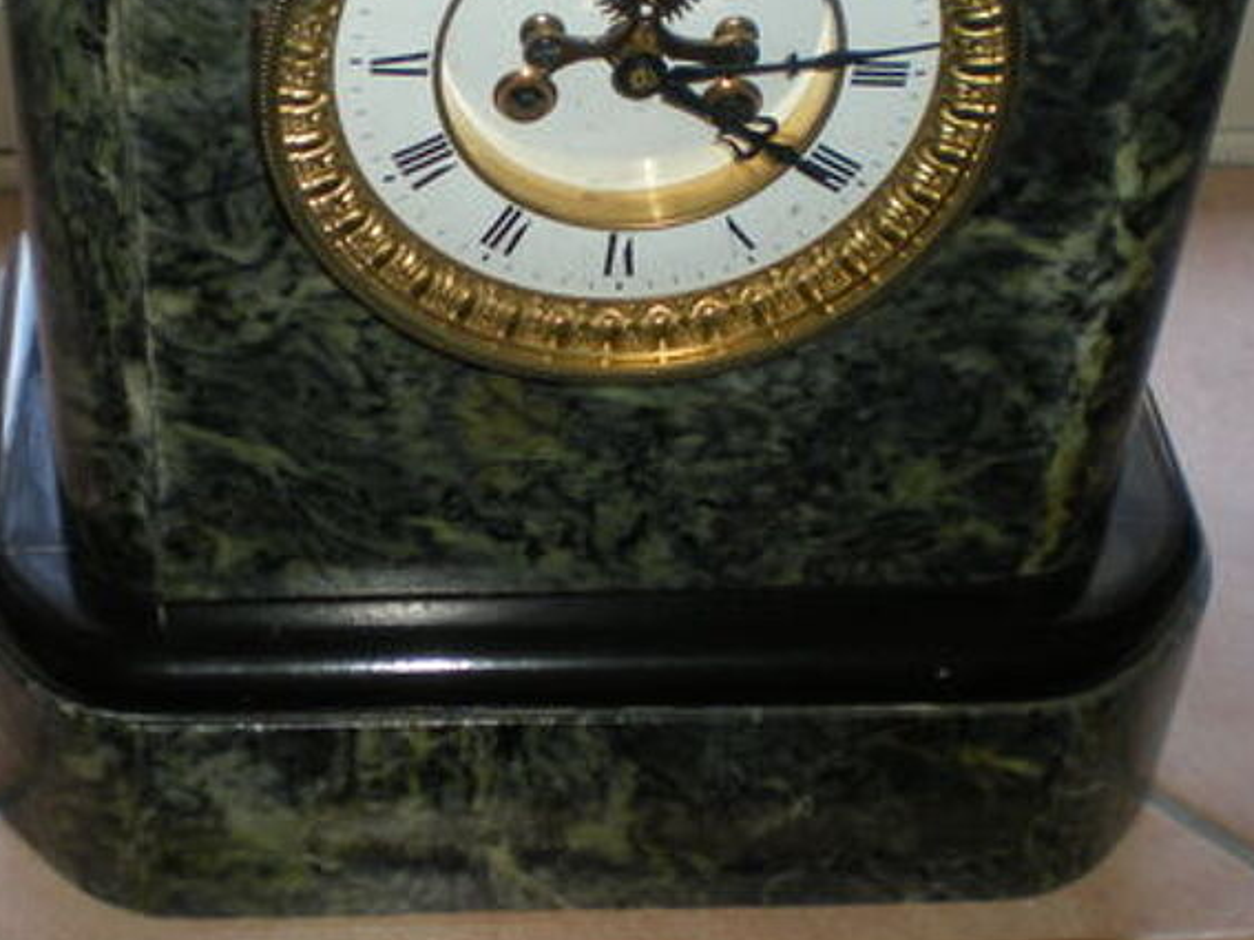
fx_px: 2427
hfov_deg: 28.8
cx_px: 453
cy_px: 234
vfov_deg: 21.7
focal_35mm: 67
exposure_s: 1/30
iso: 64
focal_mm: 6.3
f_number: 3.1
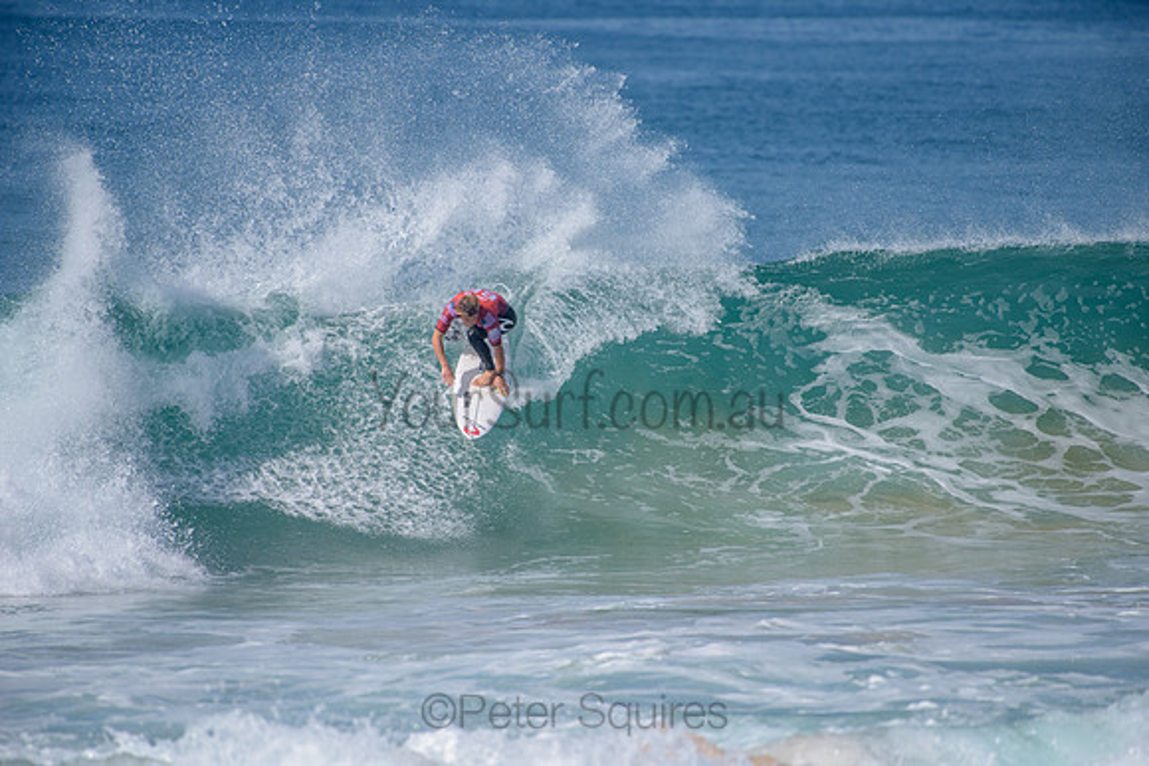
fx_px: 15961
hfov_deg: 4.1
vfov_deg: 2.8
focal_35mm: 500
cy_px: 383
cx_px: 574
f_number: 5.6
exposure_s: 1/2000
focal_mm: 500
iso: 160
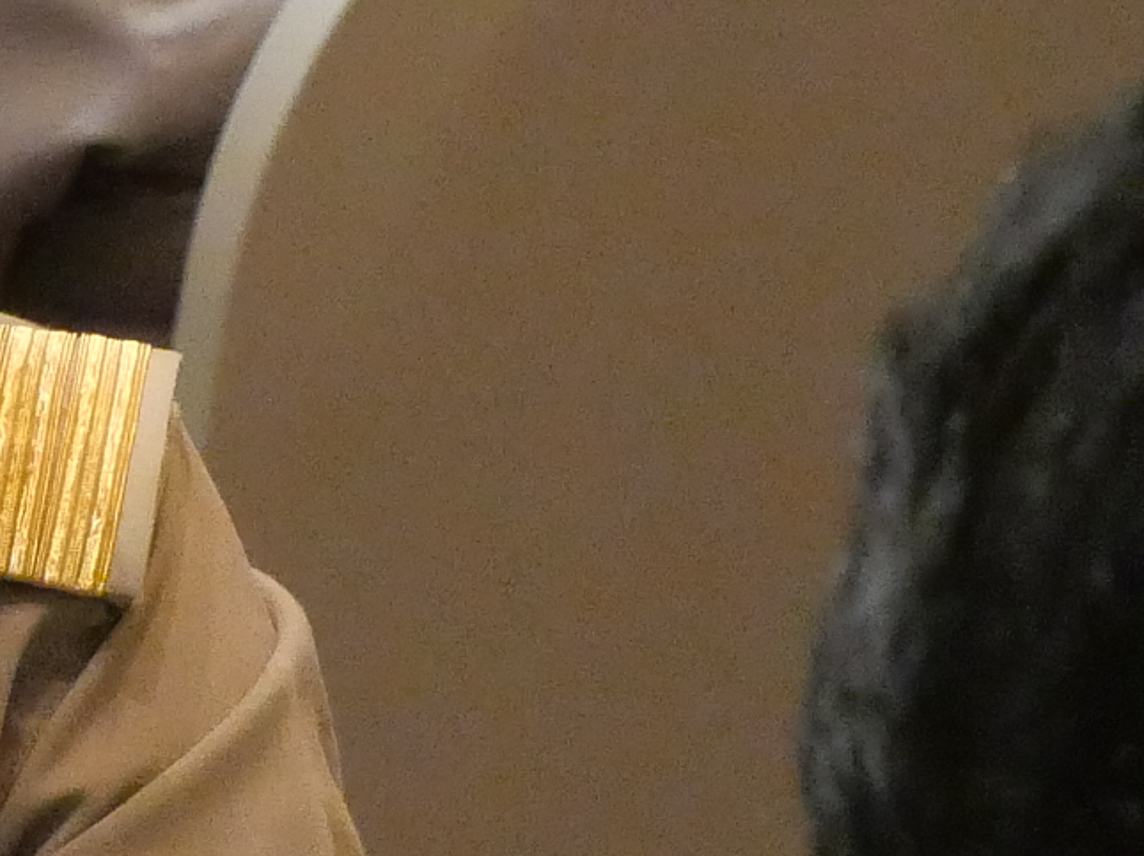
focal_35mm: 482
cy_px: 700
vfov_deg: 3.1
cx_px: -761
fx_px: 15920
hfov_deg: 4.1
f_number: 5.5
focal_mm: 42
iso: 3200
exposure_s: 1/60
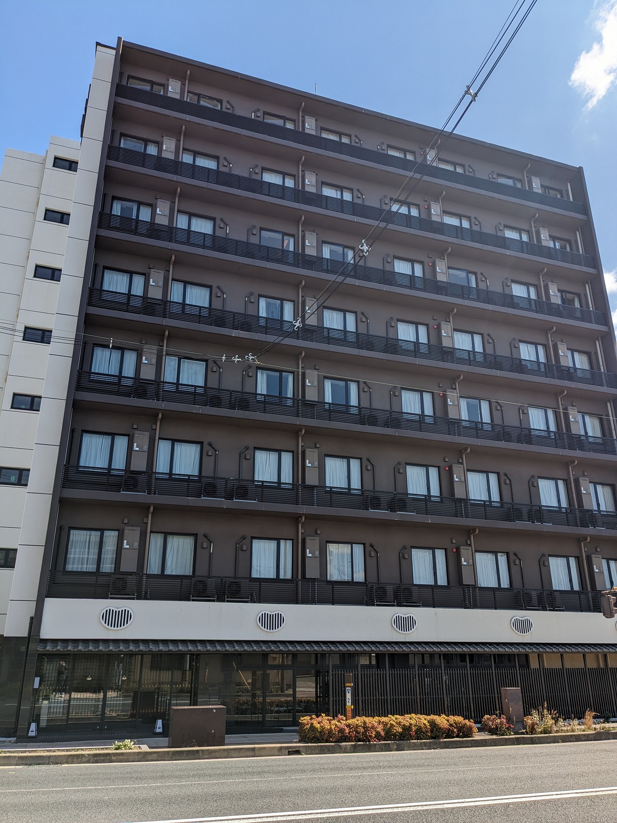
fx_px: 642
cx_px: 308
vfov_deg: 65.3
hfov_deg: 51.4
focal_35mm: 27
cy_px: 412
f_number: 1.73
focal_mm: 4.38
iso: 45
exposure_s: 1/1949
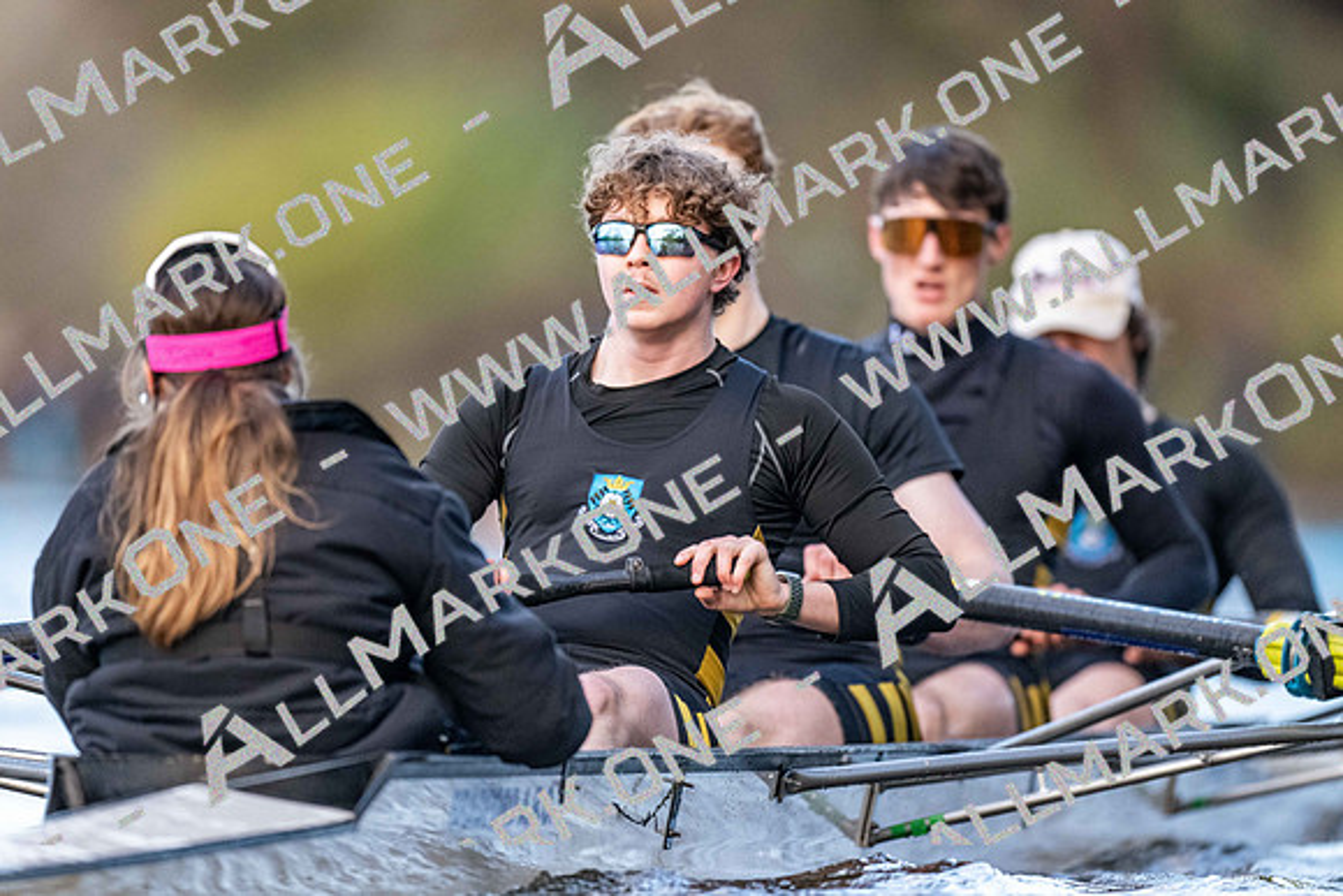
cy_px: 448
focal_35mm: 600
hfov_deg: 3.4
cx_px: 672
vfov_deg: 2.3
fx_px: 22388
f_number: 4
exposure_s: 1/2500
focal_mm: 600
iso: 4500
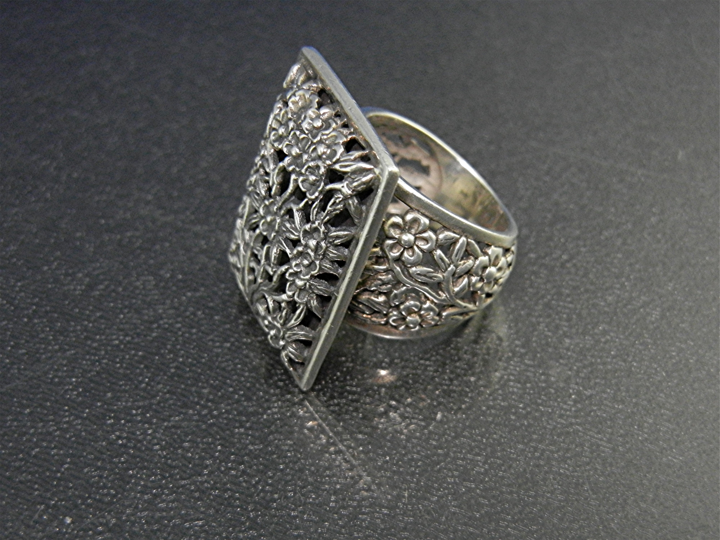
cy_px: 270
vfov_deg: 24.8
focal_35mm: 59
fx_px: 1227
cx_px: 360
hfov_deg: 32.7
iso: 800
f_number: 8
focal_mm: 10.6
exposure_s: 1/30
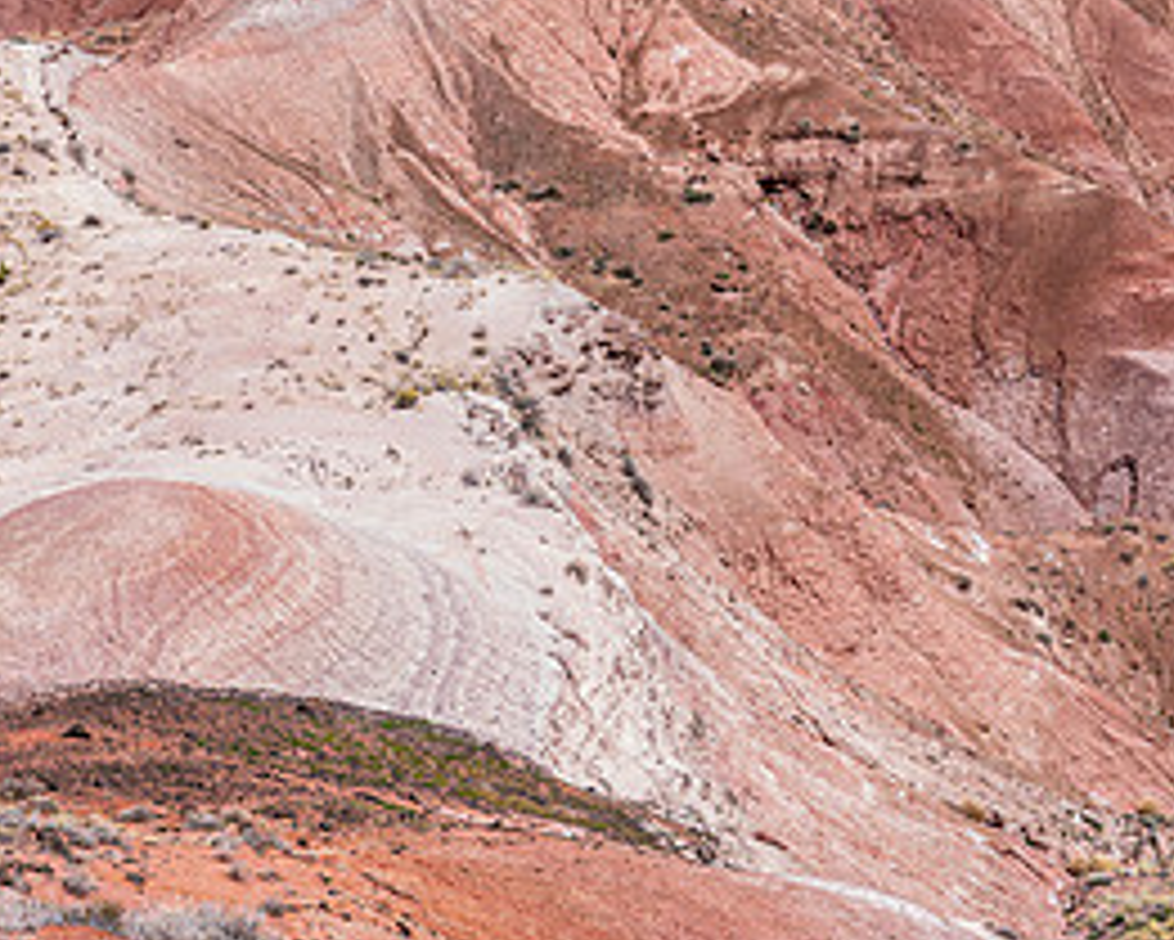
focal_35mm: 146
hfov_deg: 13.2
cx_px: 400
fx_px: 5075
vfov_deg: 10.6
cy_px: 394
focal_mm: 70
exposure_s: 1/200
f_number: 16
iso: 640
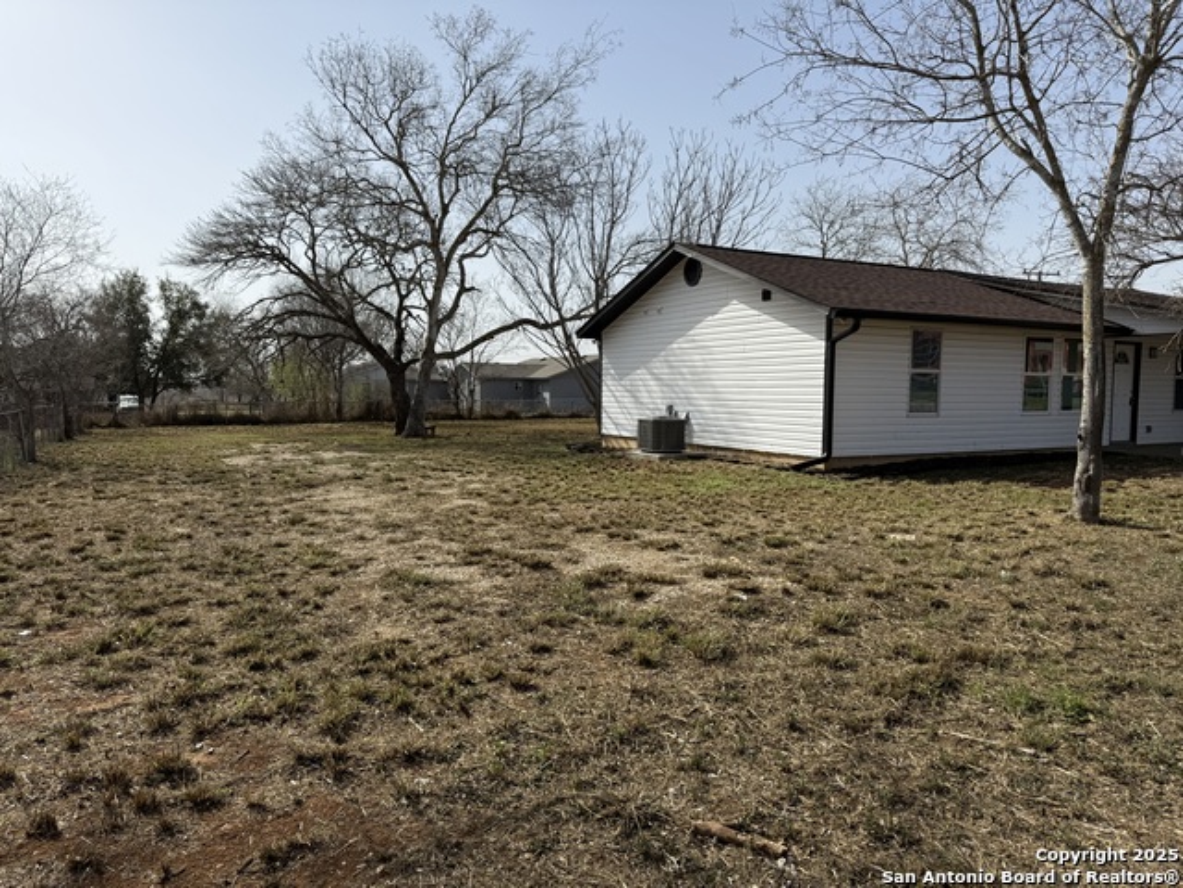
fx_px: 820
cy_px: 444
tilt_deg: -3.6
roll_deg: -0.5
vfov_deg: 56.8
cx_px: 592
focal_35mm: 24
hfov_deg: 71.6
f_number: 1.78
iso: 80
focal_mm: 6.76
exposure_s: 1/5714
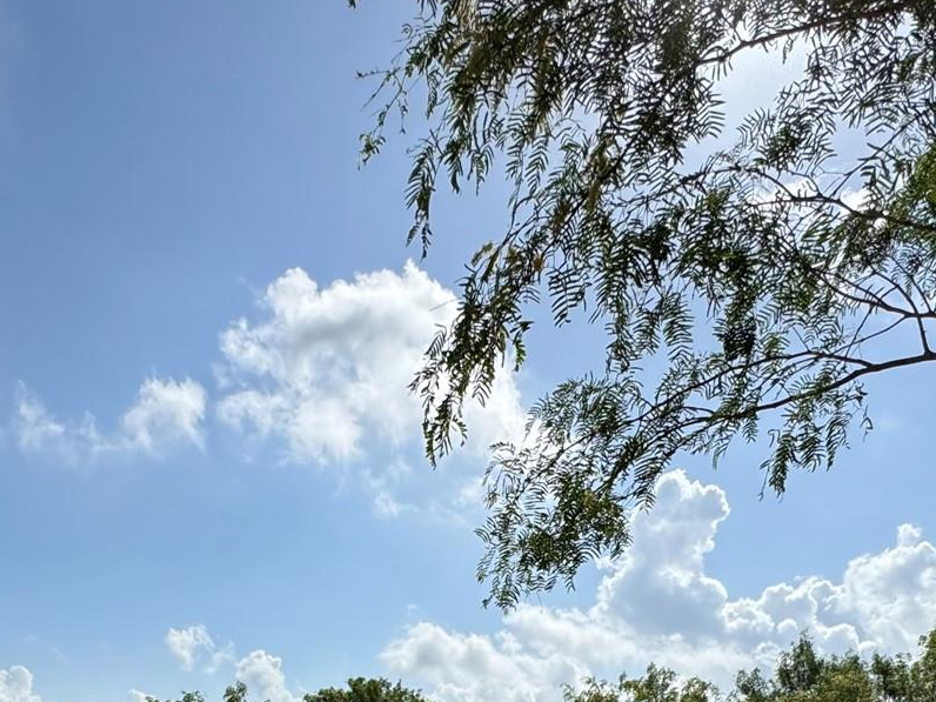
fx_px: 973
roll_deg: -1.2
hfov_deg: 50.7
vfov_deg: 33.4
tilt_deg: -0.9
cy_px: 813
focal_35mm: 36
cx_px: 334
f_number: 2.2
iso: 40
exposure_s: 1/4132
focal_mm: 2.22
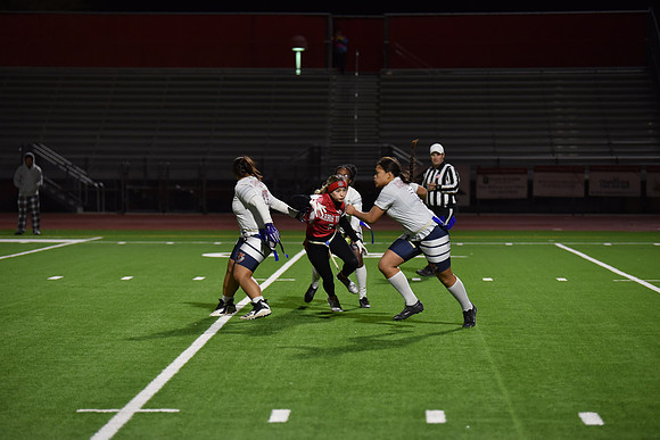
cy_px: 220
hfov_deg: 15.2
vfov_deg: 10.2
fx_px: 2475
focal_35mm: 135
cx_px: 330
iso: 2500
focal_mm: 135
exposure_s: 1/640
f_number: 2.8
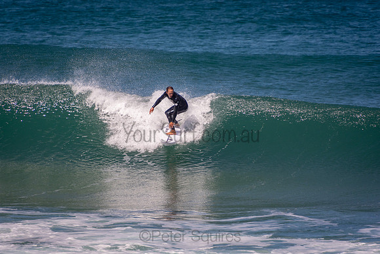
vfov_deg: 2.3
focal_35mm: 600
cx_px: 190
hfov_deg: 3.4
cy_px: 127
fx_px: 6335
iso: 180
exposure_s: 1/1250
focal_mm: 400
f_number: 5.6
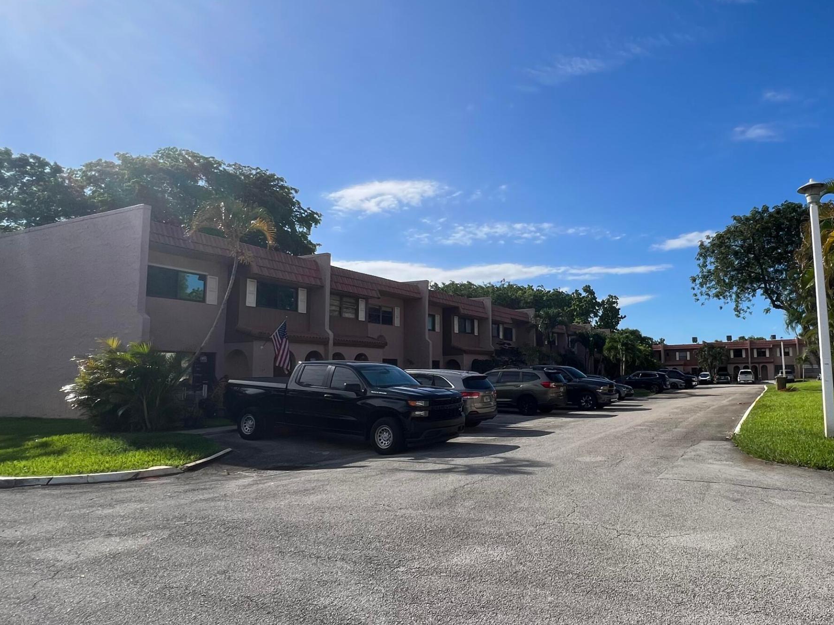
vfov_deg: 63.4
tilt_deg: +4.9
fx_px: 506
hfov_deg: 75.8
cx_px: 573
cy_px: 323
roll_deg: +1.0
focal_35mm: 21
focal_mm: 1.57
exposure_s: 1/2096
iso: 32
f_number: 1.8
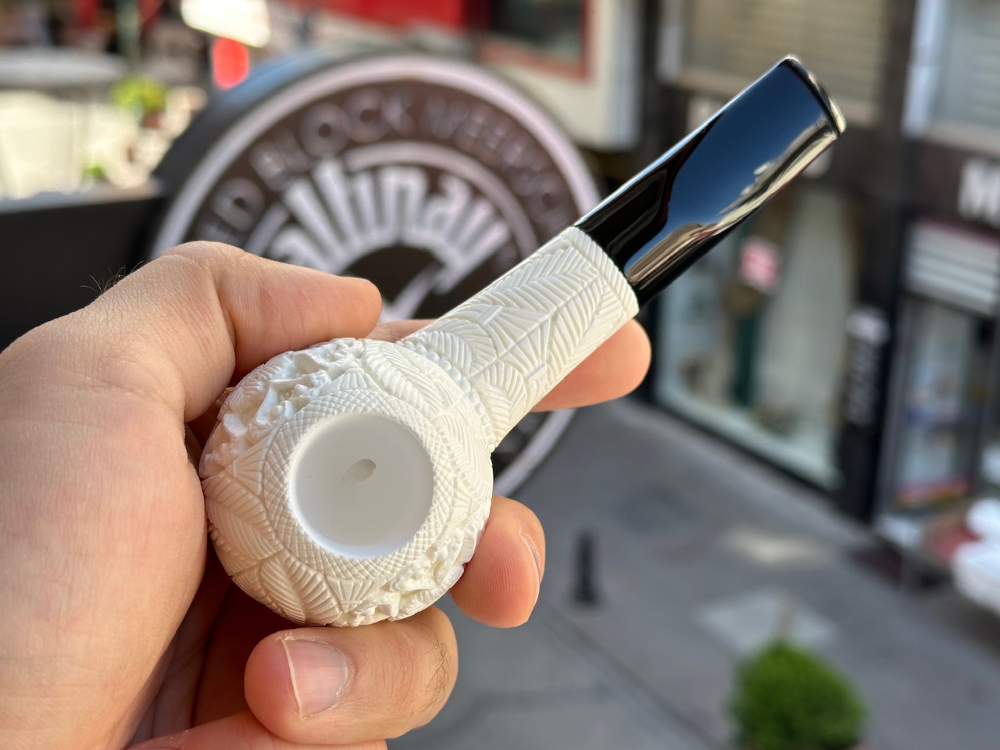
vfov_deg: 30.3
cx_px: 500
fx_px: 1387
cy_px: 375
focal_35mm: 48
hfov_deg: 39.7
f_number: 1.78
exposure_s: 1/521
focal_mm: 6.86
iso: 64
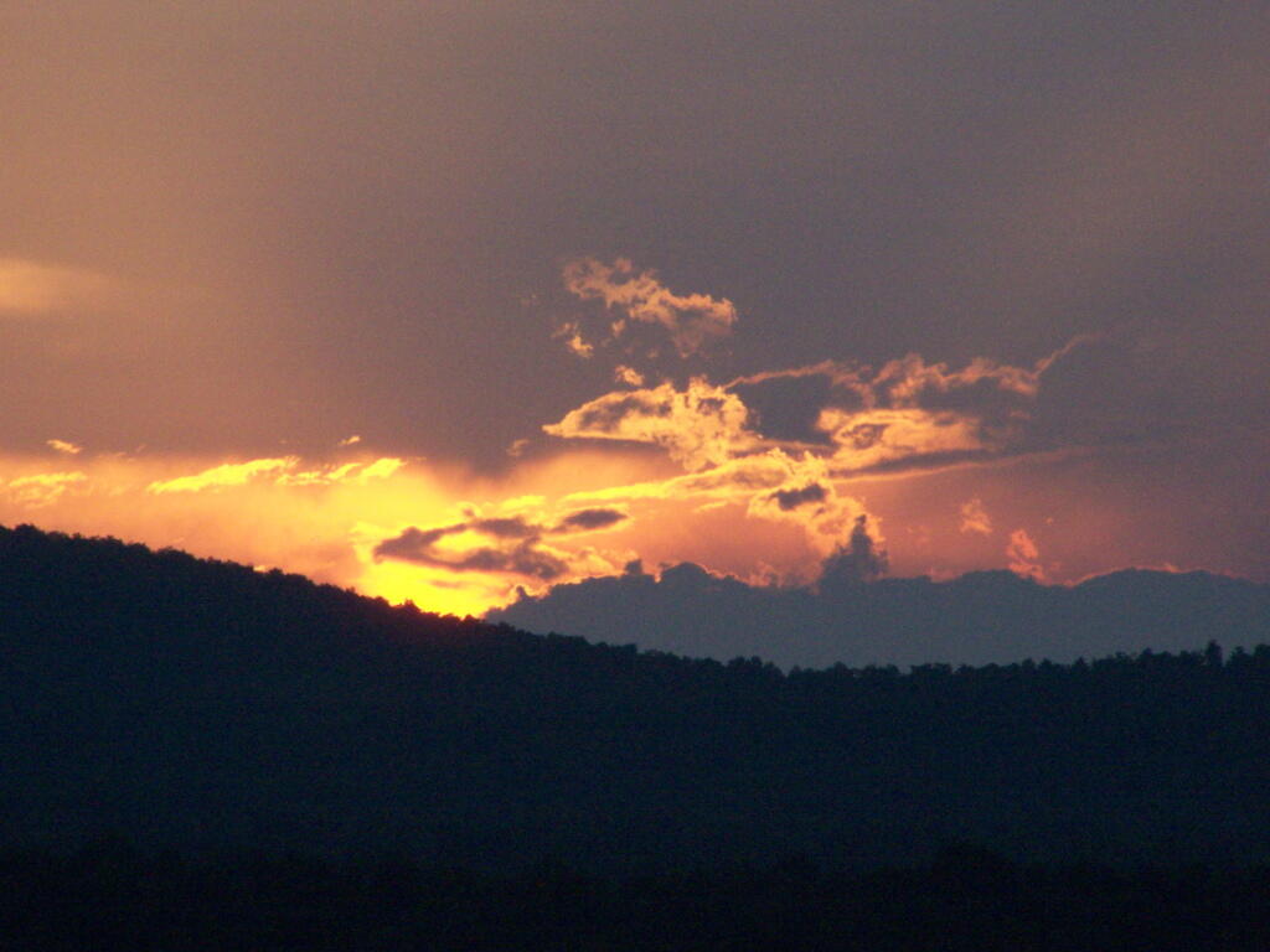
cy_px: 476
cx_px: 635
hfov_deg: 5.2
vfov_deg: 3.9
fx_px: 13942
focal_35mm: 380
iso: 400
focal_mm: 63
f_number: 7.1
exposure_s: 1/640
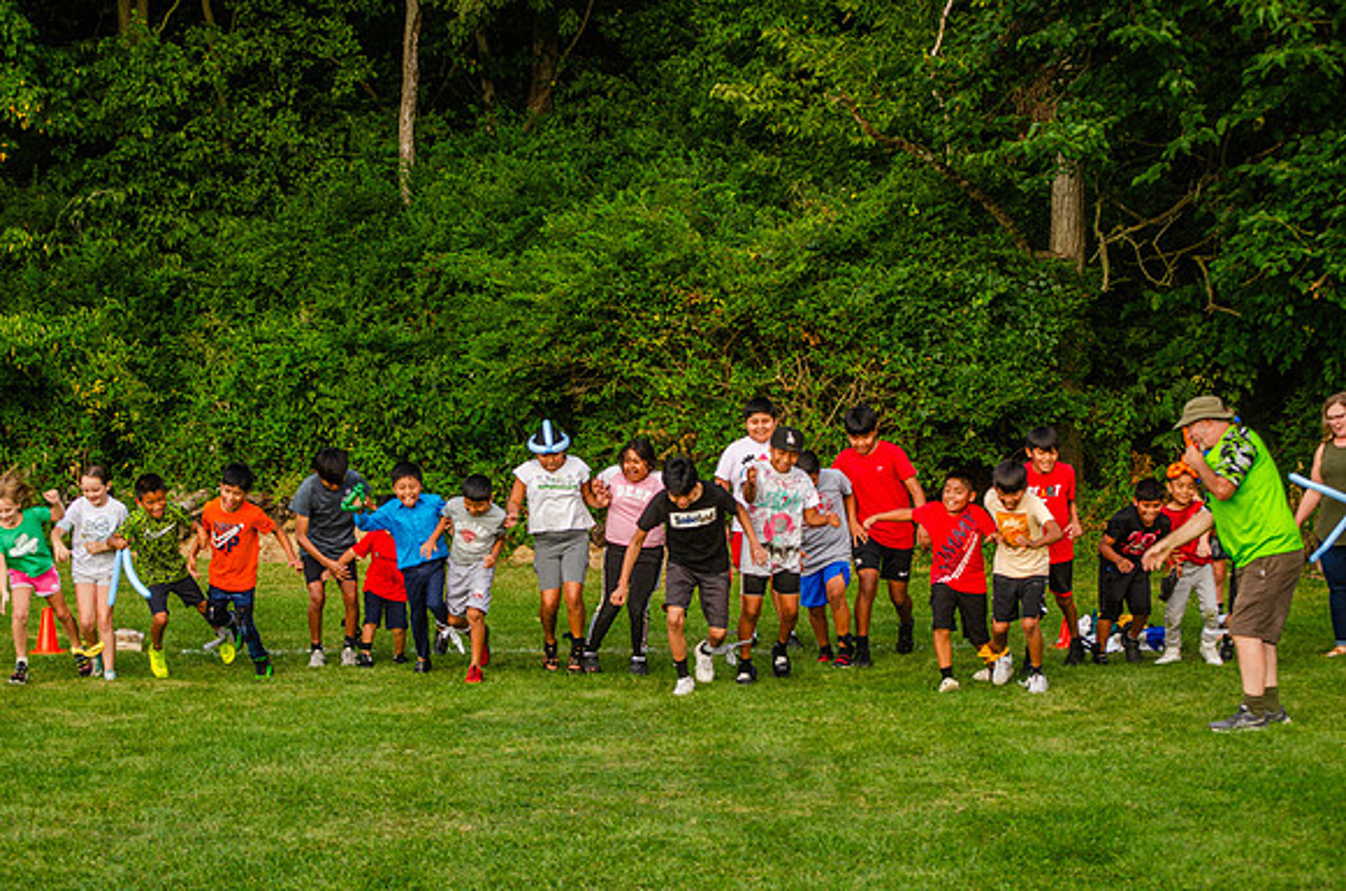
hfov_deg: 24.7
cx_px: 673
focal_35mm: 82
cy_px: 446
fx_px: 3078
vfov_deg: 16.5
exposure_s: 1/200
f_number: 7.1
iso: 200
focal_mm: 55
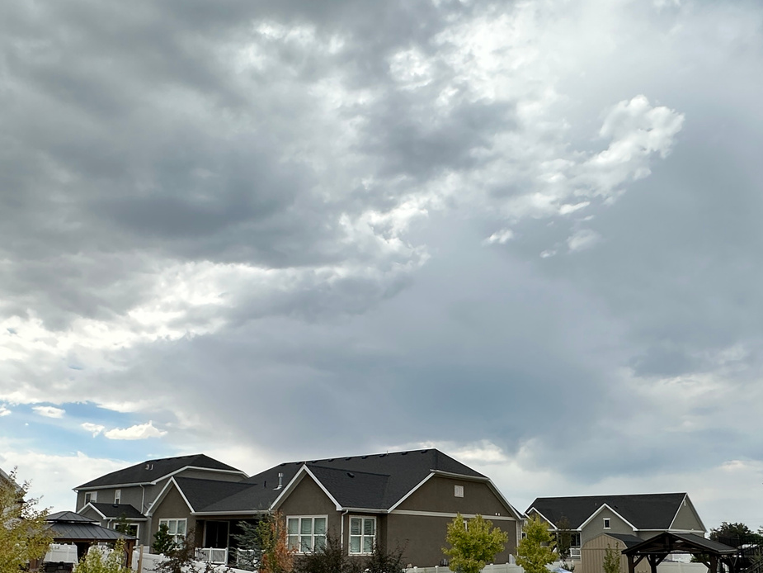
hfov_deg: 58.3
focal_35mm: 31
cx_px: 389
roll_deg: -0.7
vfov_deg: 44.4
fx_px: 683
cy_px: 405
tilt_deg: +10.6
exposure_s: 1/3401
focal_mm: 2.22
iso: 50
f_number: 2.2
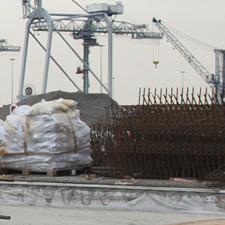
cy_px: 131
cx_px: -256
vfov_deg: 9.0
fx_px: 1427
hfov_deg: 8.5
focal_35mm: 194
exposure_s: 1/500
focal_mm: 24
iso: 640
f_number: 8
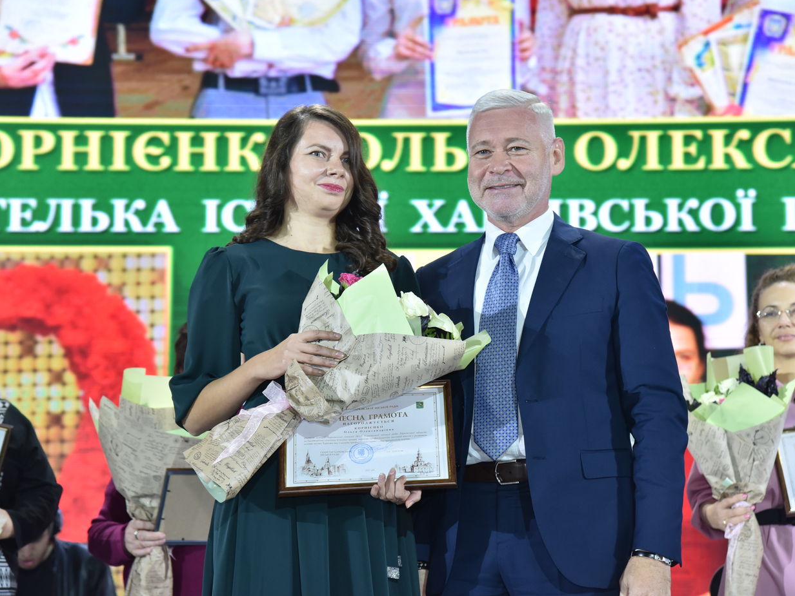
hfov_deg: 20.9
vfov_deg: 15.7
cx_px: 399
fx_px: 2159
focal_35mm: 94
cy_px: 295
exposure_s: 1/200
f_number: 5
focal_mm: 86
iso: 1250
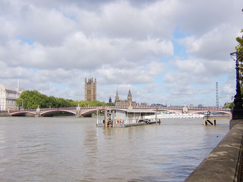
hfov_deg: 58.4
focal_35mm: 31
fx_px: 218
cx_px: 122
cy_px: 91
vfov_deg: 45.4
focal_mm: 8.13
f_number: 6.7
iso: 50
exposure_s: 1/250
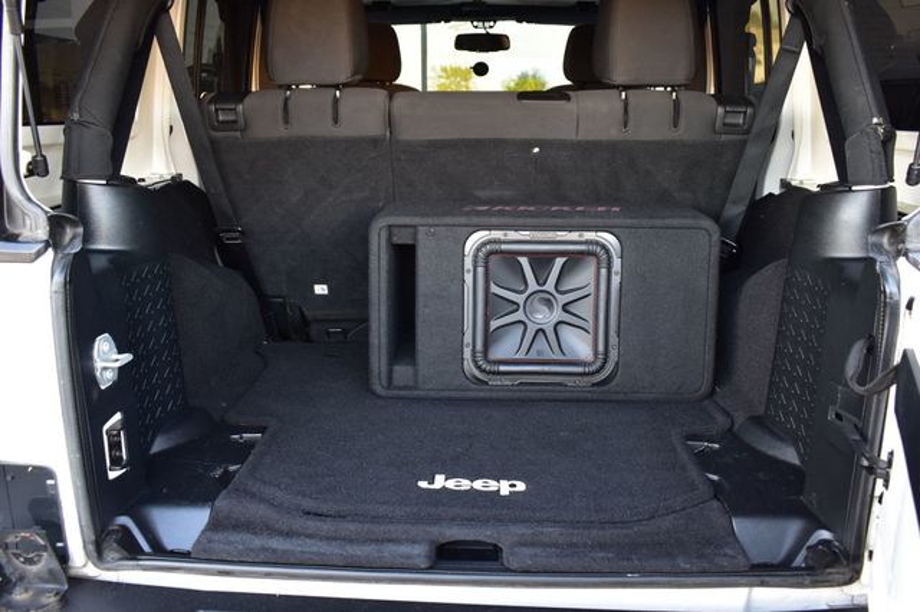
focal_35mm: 30
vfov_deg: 43.6
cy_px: 306
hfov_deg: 62.0
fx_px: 766
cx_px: 460
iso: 400
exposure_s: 1/15
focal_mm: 20
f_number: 6.3
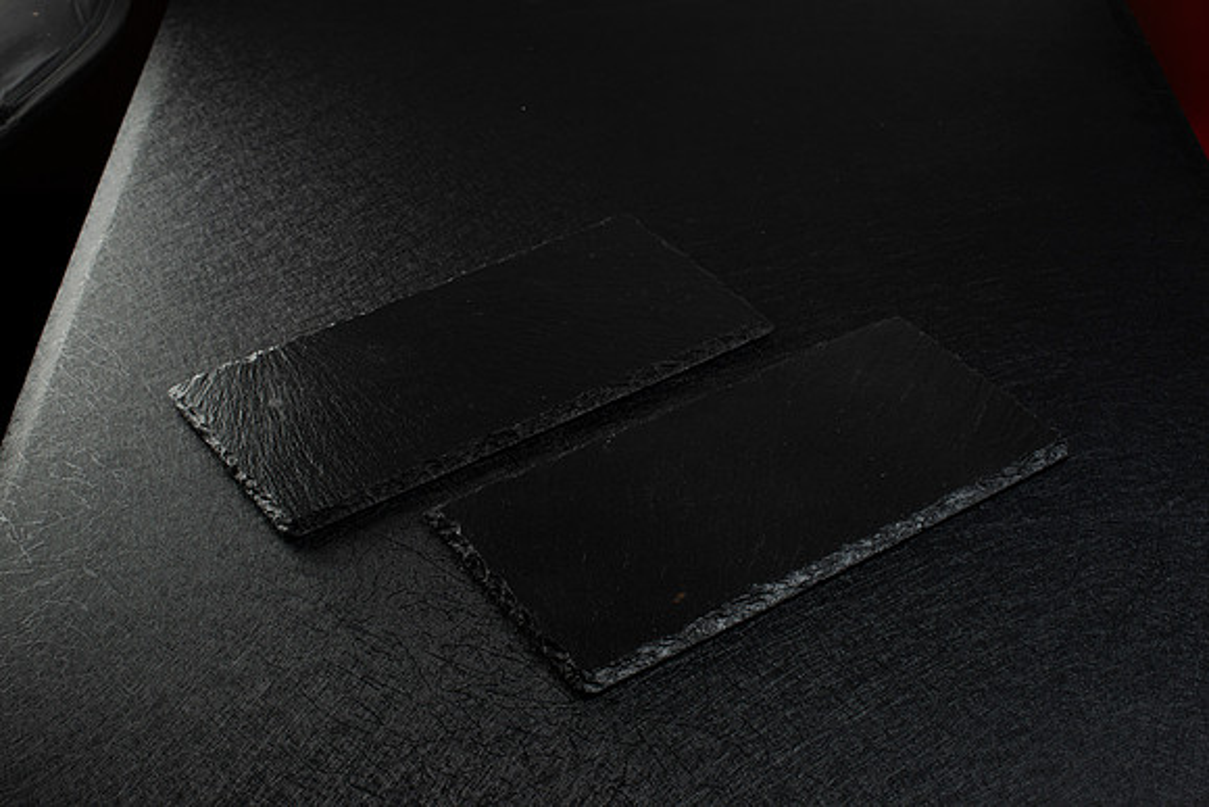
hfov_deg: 39.2
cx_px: 600
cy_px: 405
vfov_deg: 26.8
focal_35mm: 50
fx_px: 1696
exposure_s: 1/125
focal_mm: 50
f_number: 13
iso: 200
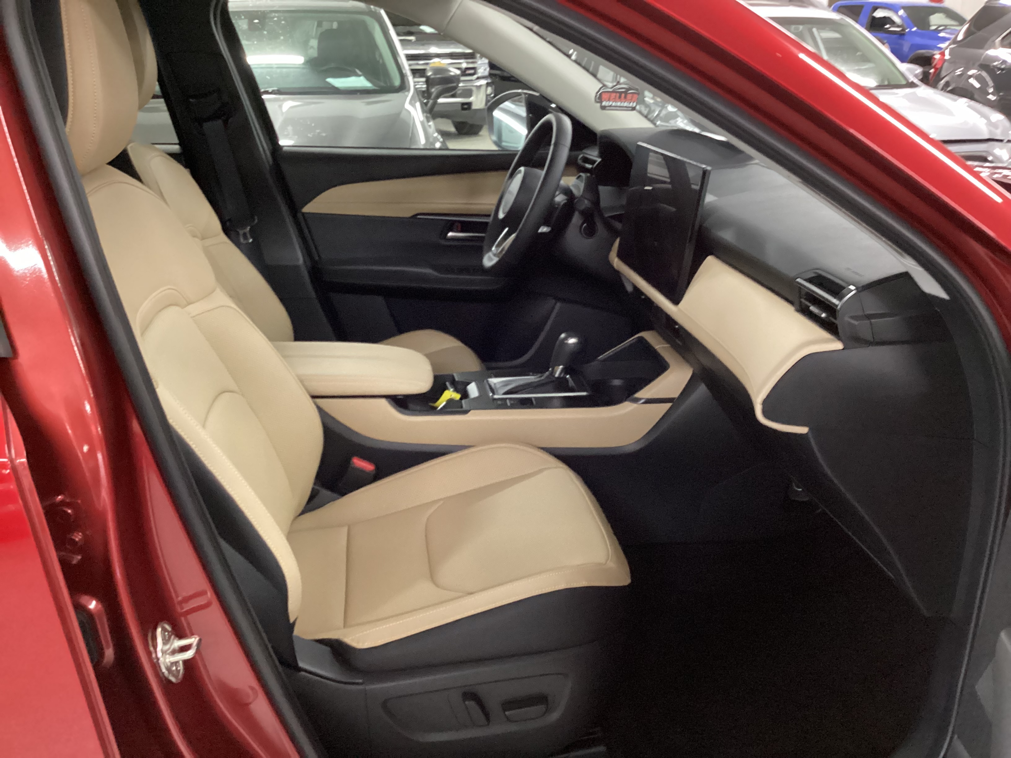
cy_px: 379
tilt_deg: -22.5
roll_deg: +1.0
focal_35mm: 31
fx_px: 905
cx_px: 506
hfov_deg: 58.4
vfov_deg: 45.4
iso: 640
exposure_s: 1/25
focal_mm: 3.3
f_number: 2.4
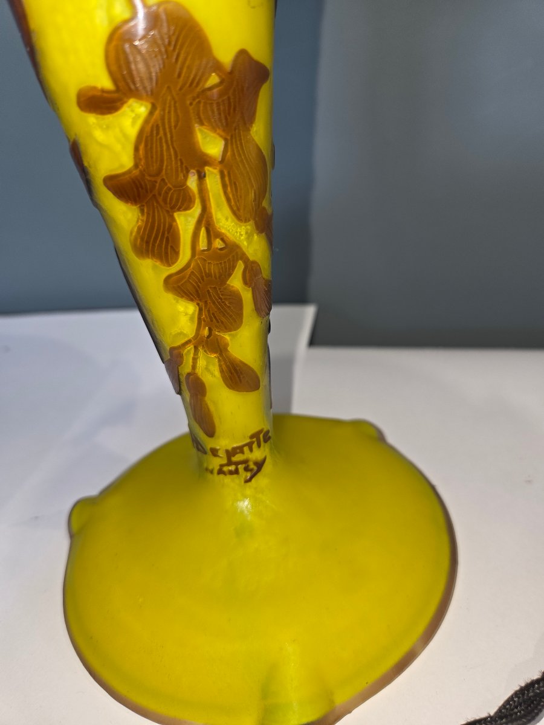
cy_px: 362
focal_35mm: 23
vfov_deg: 73.9
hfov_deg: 58.9
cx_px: 272
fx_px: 482
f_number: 1.8
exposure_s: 1/60
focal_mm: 5.4
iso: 640
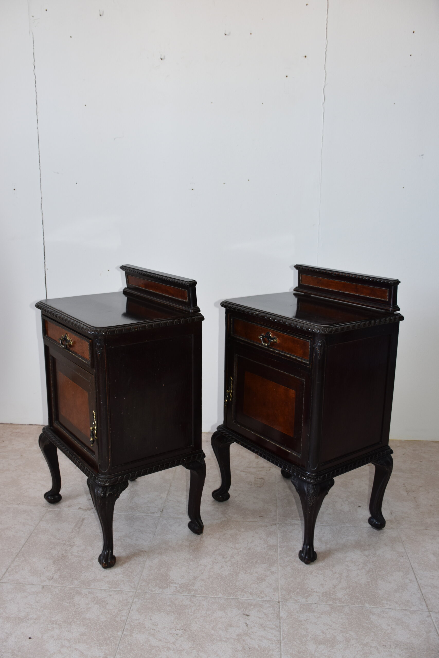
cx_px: 220
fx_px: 603
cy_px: 329
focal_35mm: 33
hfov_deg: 40.0
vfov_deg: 57.2
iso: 400
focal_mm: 22
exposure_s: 1/60
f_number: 3.5
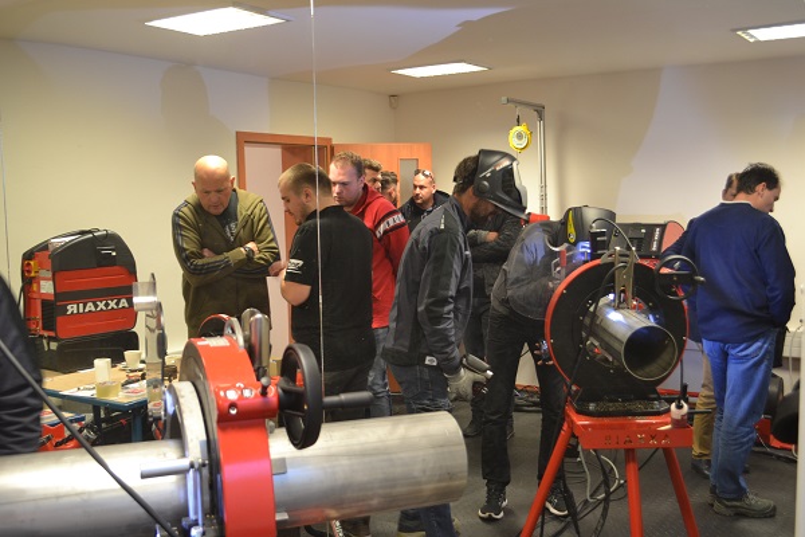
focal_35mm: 36
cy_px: 268
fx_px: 805
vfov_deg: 36.9
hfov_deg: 53.1
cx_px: 402
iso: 450
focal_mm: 24
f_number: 4
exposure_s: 1/15
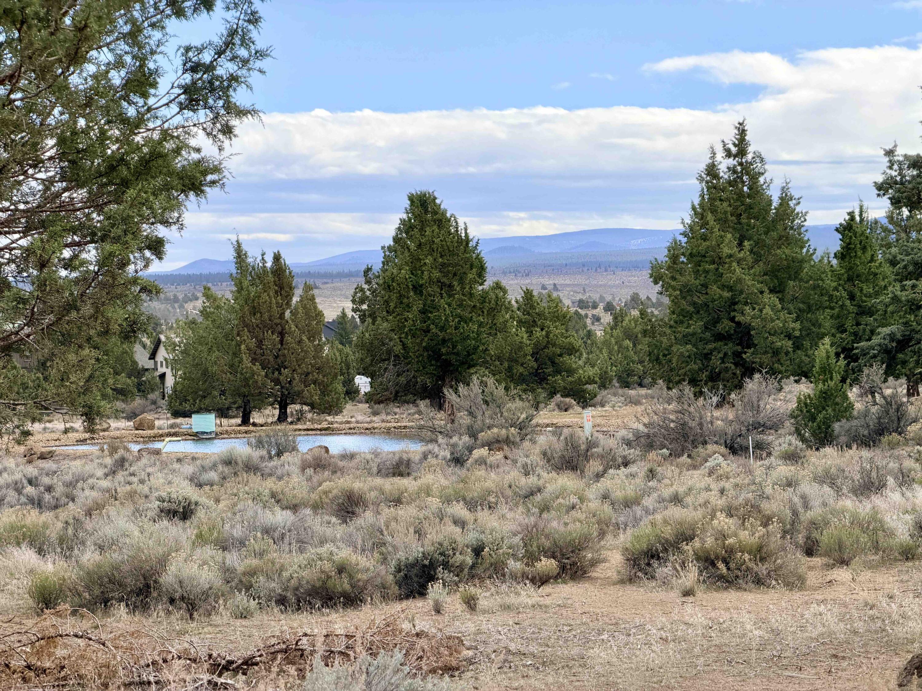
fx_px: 2664
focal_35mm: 100
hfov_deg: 19.6
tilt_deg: -0.9
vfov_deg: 14.8
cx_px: 461
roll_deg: +1.1
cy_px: 346
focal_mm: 16.89
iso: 32
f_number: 2.8
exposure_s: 1/638
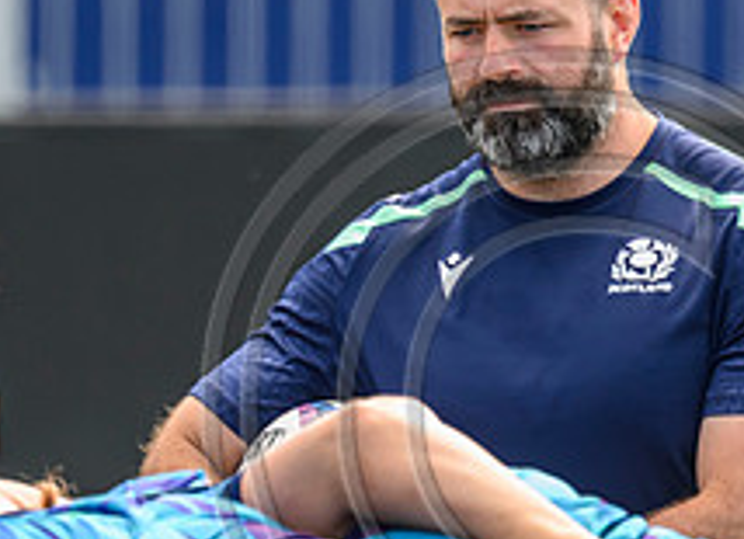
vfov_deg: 0.8
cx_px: 486
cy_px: 298
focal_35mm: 1830
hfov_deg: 1.1
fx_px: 38852
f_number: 4
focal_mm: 560
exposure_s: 1/640
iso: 500
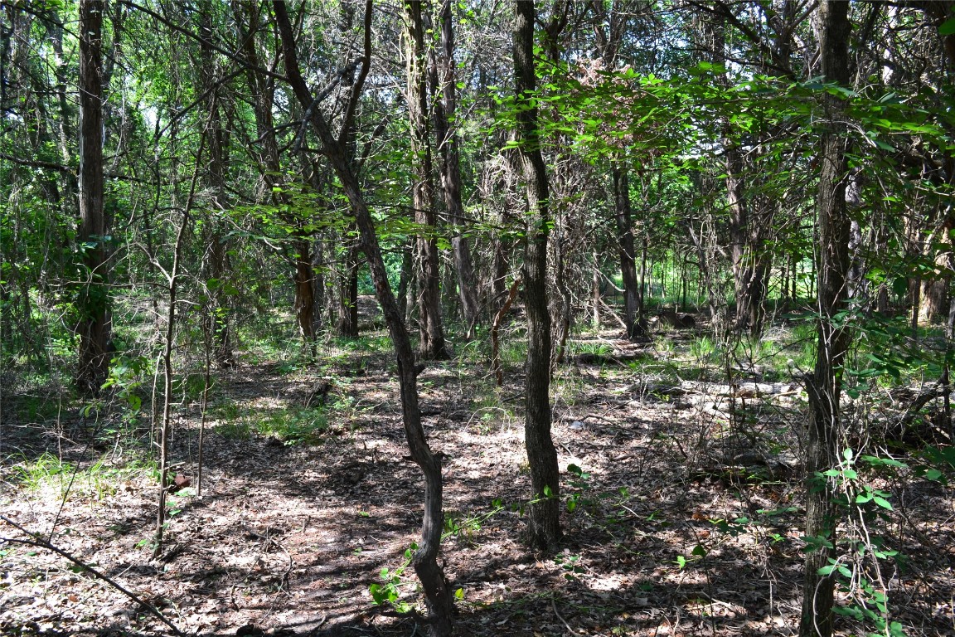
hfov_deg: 57.2
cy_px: 318
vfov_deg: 40.0
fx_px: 875
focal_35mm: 33
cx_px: 478
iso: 400
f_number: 8
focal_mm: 22
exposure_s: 1/60
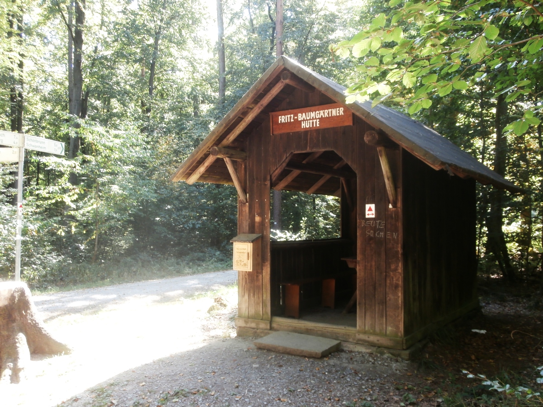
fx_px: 471
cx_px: 272
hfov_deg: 60.0
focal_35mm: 30
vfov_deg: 46.8
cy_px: 204
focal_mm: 5.36
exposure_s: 1/40
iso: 100
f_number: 3.5
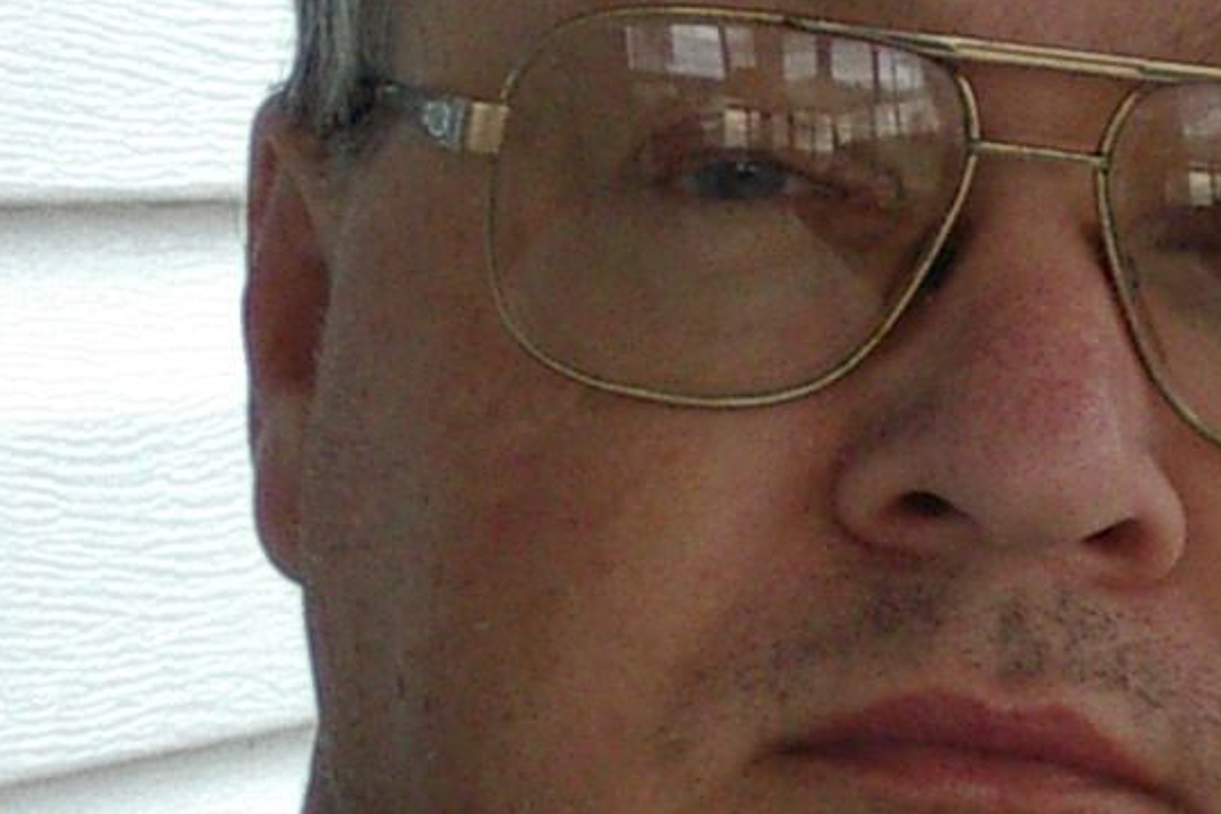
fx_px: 11799
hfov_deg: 5.9
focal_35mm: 348
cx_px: 1135
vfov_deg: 3.9
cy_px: 451
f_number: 4.2
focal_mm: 13.3
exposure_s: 1/125
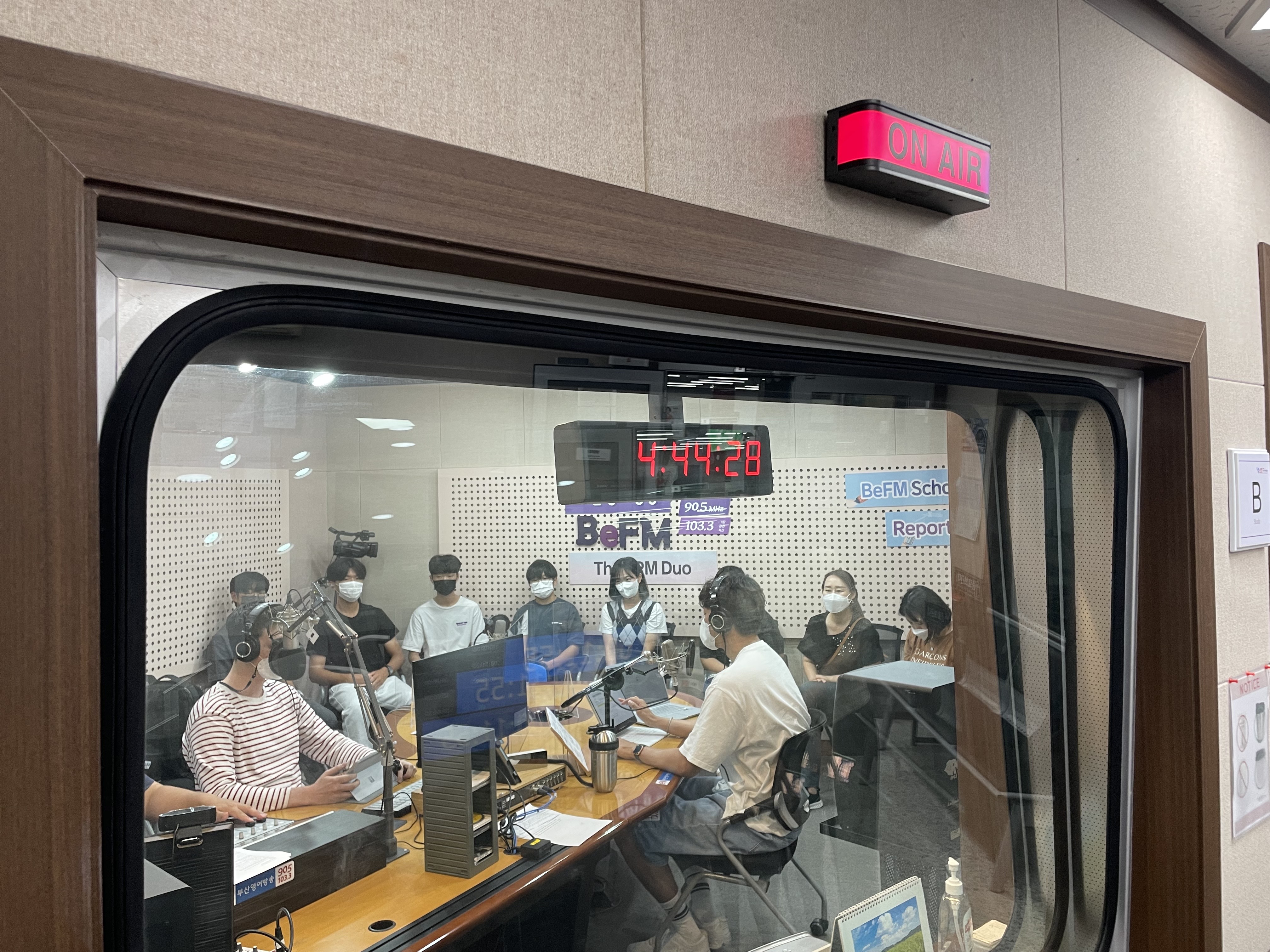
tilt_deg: +2.3
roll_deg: +1.8
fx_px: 954
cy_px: 476
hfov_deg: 67.3
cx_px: 635
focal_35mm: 26
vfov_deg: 53.1
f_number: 1.6
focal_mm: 4.2
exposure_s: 1/60
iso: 80
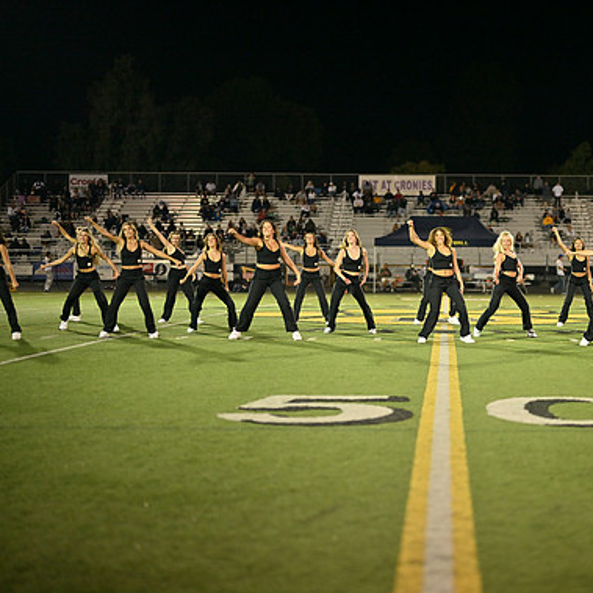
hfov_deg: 26.1
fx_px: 1260
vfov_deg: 26.5
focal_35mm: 65
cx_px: 451
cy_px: 296
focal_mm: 50
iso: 450
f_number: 1.2
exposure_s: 1/500
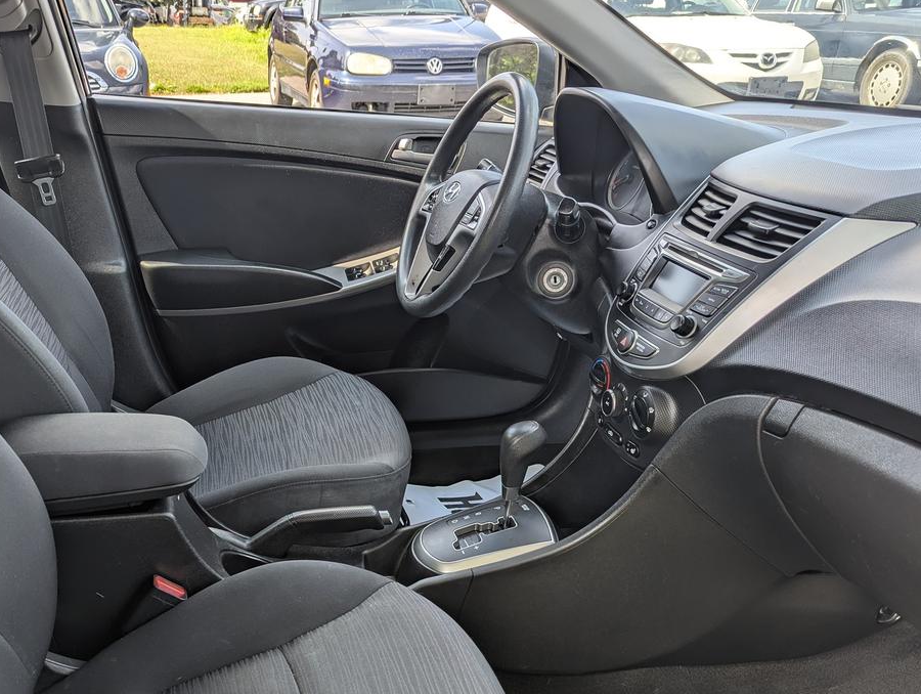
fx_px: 906
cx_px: 331
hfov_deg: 53.1
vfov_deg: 41.4
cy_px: 457
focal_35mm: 34
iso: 39
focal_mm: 6.81
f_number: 1.85
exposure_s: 1/315
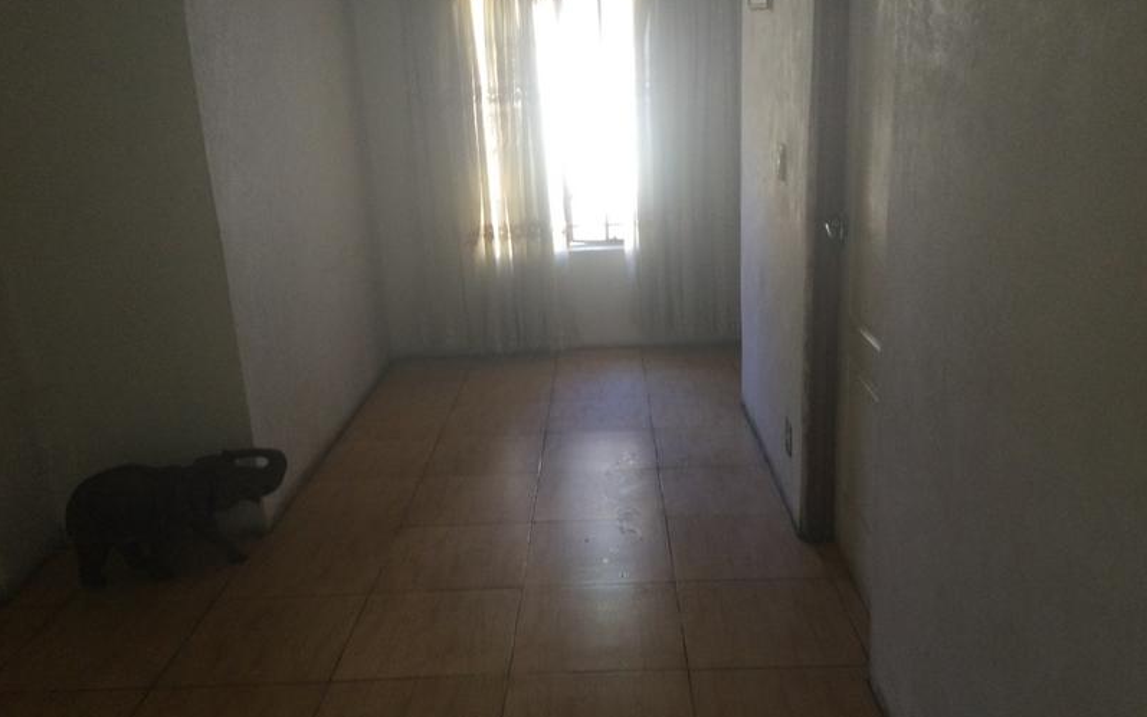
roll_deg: +2.8
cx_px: 573
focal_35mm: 33
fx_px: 1031
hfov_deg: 58.1
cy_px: 376
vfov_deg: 38.3
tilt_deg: -15.0
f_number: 2.4
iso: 100
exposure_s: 1/33
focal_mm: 3.3
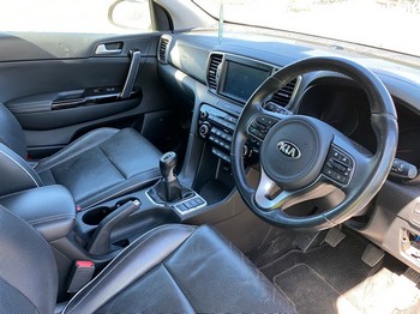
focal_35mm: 26
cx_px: 210
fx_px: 315
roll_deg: -0.1
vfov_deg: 53.0
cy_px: 157
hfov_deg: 67.3
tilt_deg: -30.5
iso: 125
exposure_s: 1/96
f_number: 1.8
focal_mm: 4.25
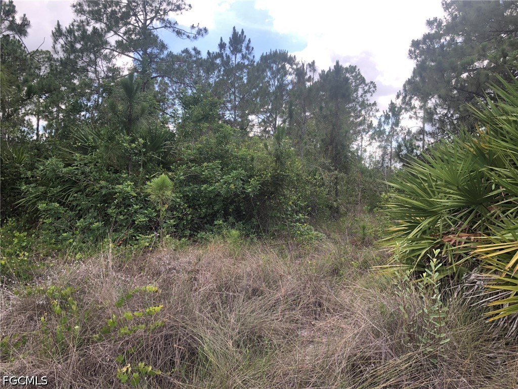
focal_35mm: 28
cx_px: 259
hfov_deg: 63.4
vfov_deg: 49.7
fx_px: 419
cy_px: 194
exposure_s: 1/242
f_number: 1.8
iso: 20
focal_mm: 3.99
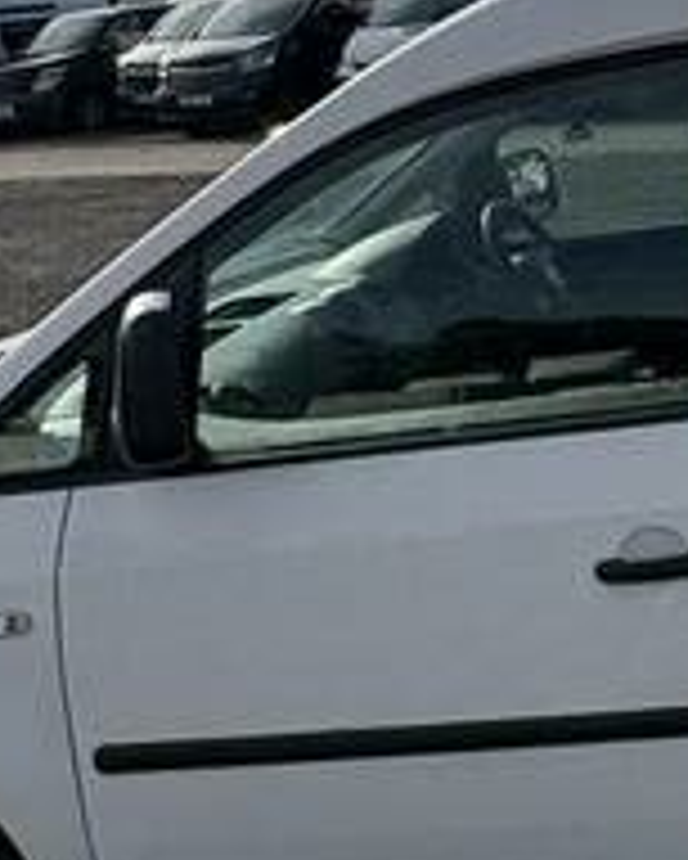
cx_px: 823
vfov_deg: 28.5
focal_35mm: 64
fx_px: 1628
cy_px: 99
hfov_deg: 22.1
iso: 50
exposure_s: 1/4132
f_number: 2.2
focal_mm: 2.22
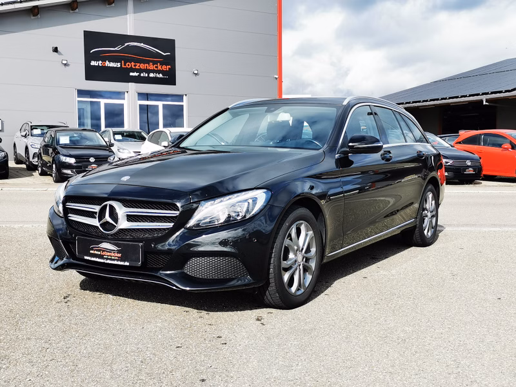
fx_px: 641
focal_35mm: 43
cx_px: 258
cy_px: 194
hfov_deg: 43.9
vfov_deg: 33.6
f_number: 1.8
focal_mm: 5.58
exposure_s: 1/1733
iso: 50
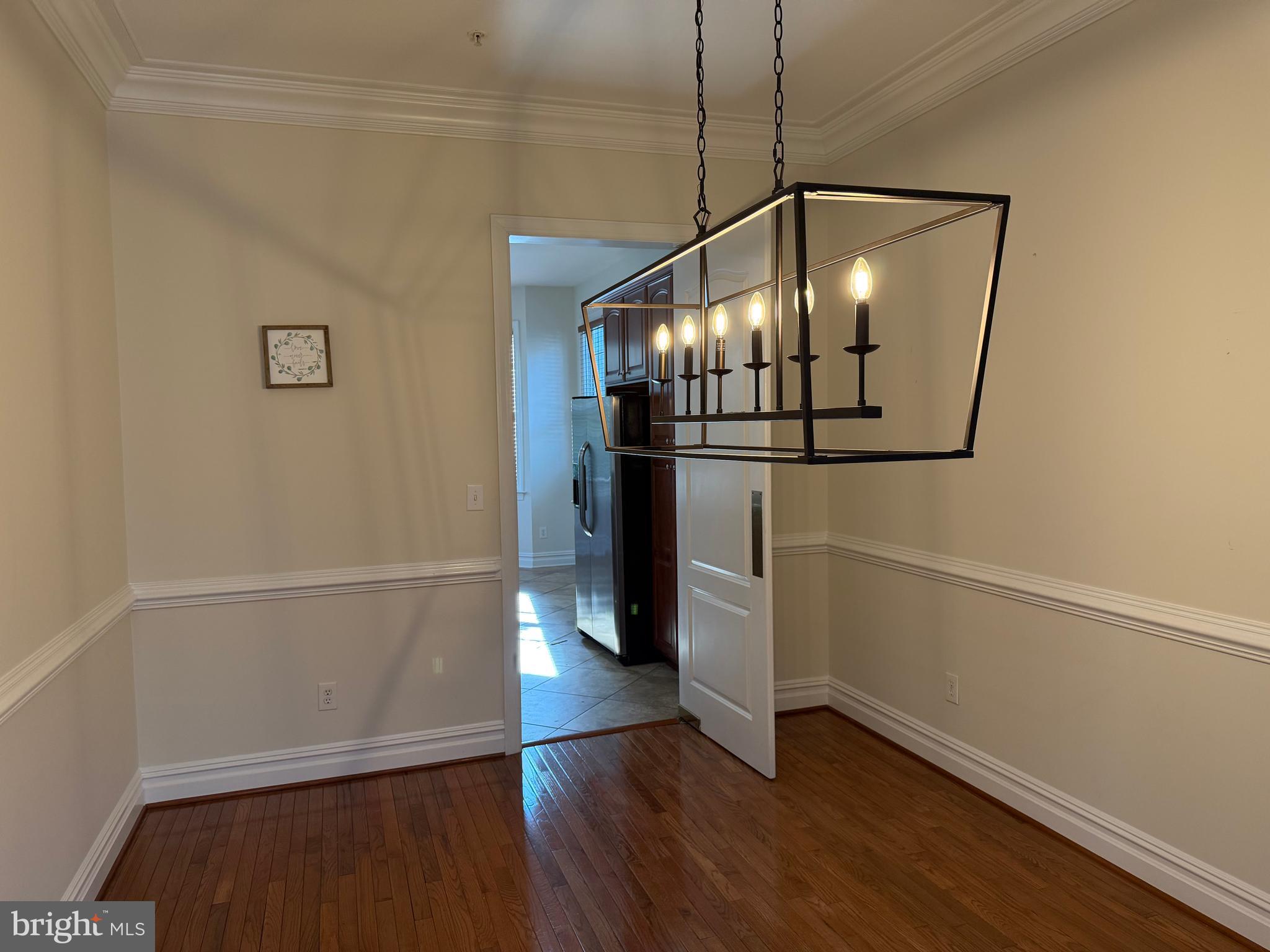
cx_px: 635
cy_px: 476
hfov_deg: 71.6
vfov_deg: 56.8
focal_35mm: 24
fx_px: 881
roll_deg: +1.8
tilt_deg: -3.8
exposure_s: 1/120
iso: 250
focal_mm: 6.76
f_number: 1.78
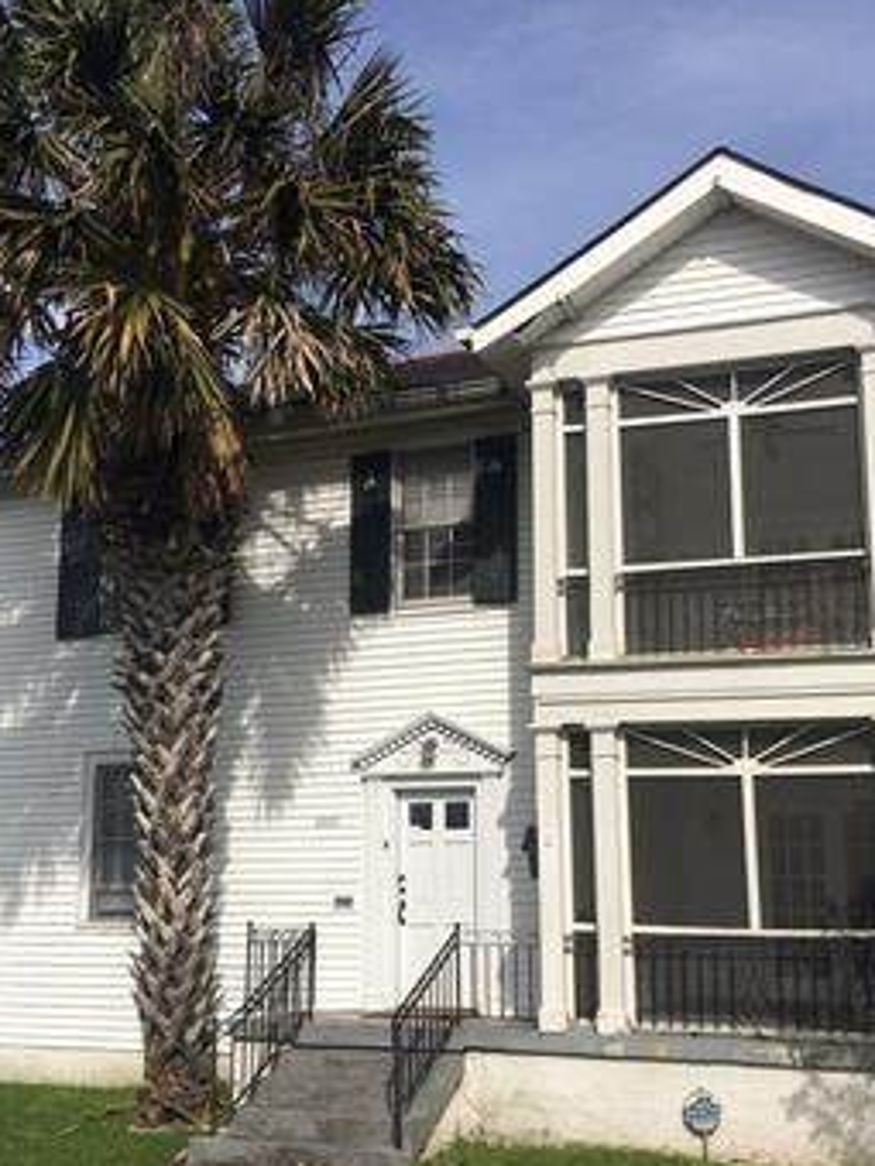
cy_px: 682
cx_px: 477
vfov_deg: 45.6
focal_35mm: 41
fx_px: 1382
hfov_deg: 35.1
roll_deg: +0.7
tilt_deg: +10.9
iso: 25
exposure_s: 1/4274
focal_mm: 4.15
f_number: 2.2
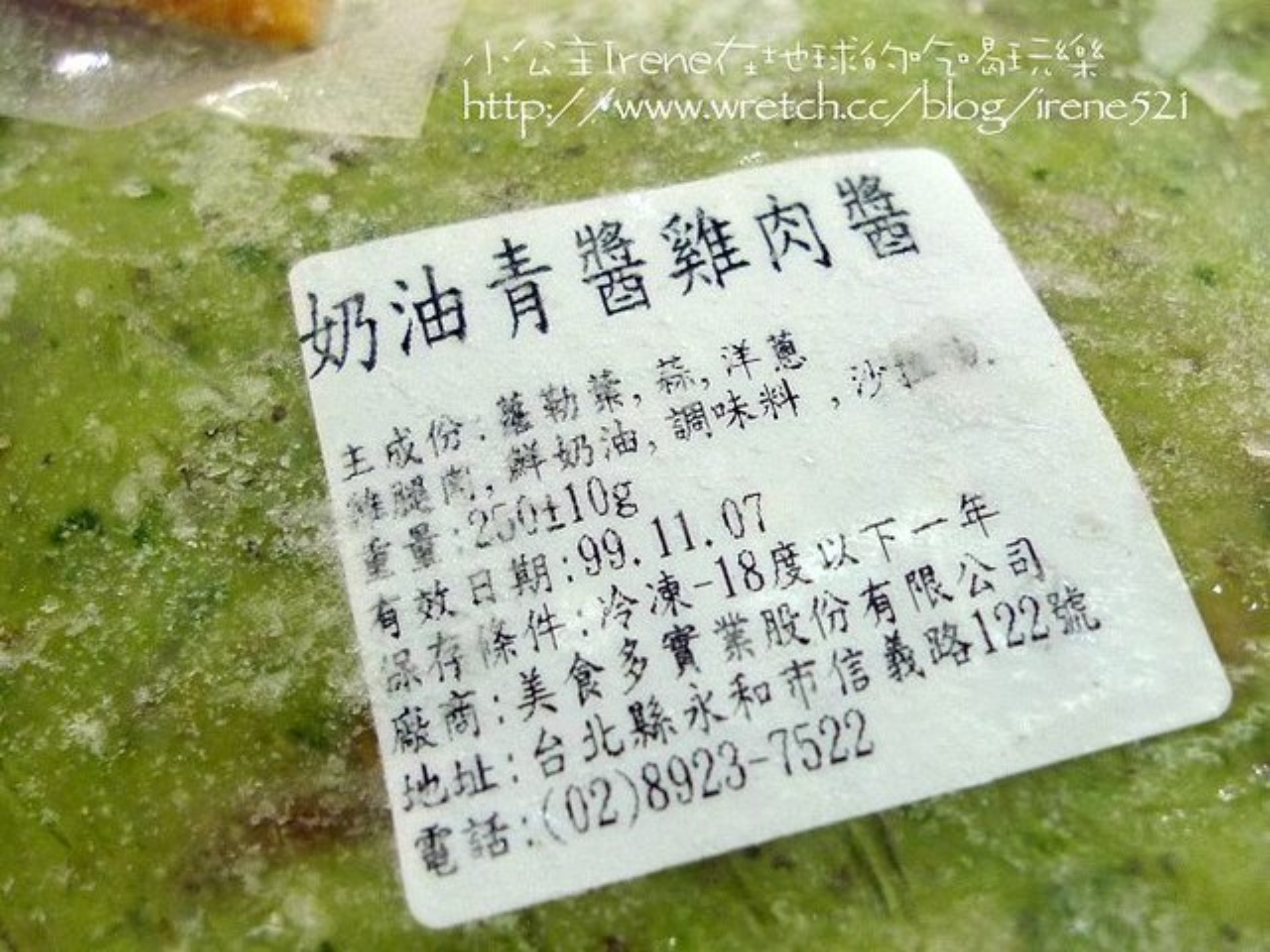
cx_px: 635
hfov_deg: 40.4
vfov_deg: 30.9
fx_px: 1724
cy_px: 476
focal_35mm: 47
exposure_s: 1/50
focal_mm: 5.4
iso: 200
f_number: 2.1
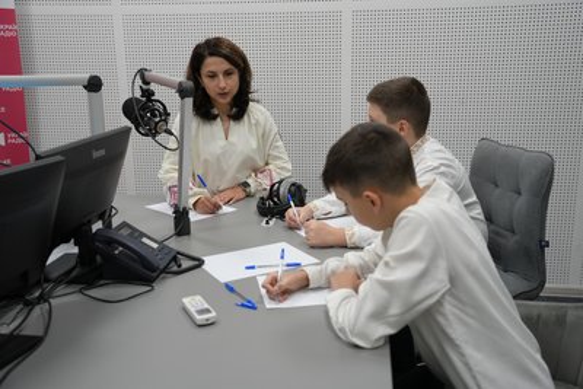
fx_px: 599
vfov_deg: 36.0
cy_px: 194
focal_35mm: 37
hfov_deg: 51.9
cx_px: 292
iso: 1250
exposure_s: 1/160
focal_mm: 37
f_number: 4
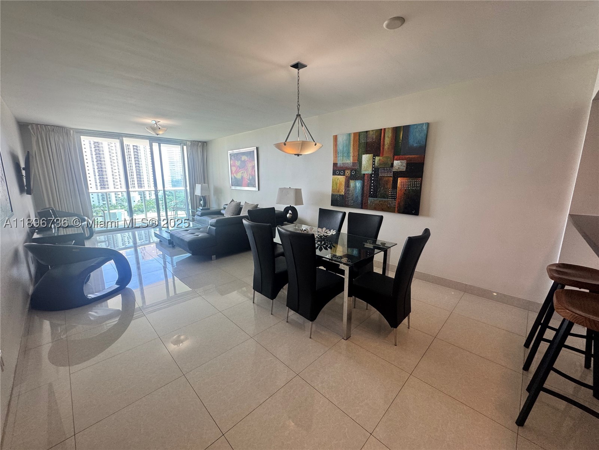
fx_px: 242
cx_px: 300
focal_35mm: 14
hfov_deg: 102.1
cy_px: 225
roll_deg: +1.4
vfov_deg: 85.7
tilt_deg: -11.1
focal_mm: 2.22
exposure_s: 1/120
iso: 160
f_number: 2.2
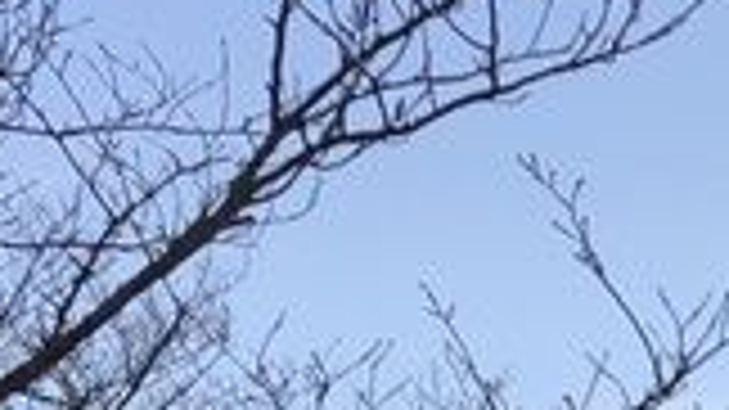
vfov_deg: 7.0
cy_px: 1313
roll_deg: +1.3
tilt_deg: -7.4
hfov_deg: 13.3
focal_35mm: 153
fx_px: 2957
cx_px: 1100
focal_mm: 4
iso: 25
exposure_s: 1/3003
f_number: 1.8
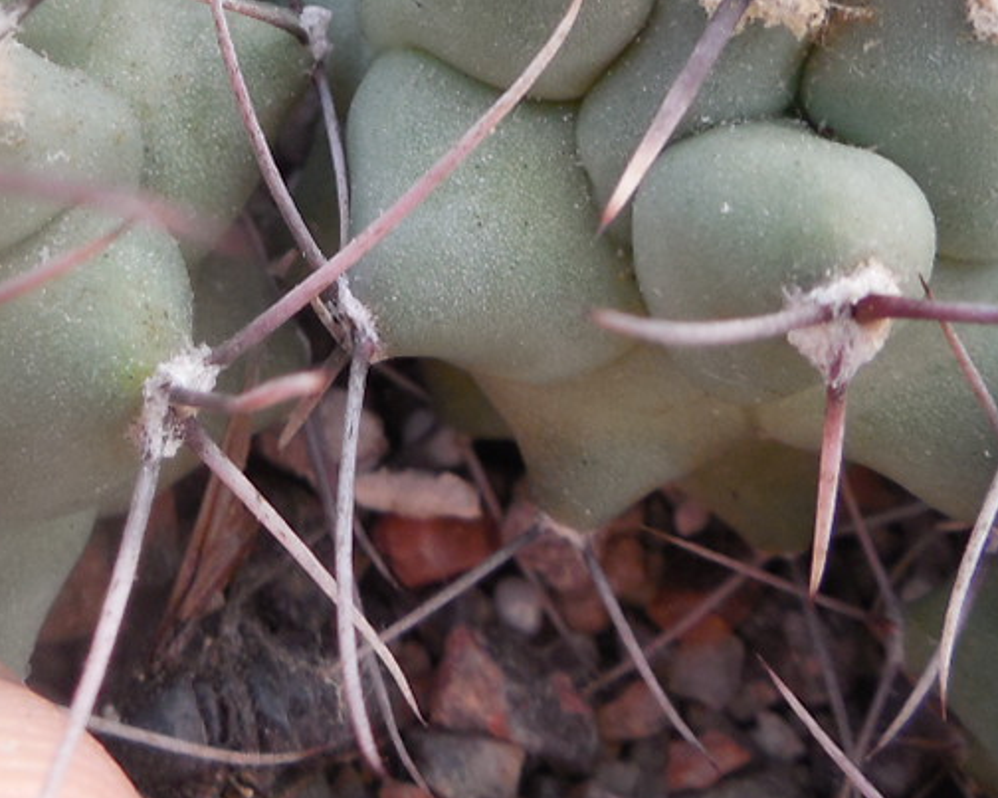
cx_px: 53
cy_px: -210
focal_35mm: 96
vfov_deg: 15.3
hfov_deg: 19.5
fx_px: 2835
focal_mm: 5.6
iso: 125
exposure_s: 1/40
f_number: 3.6
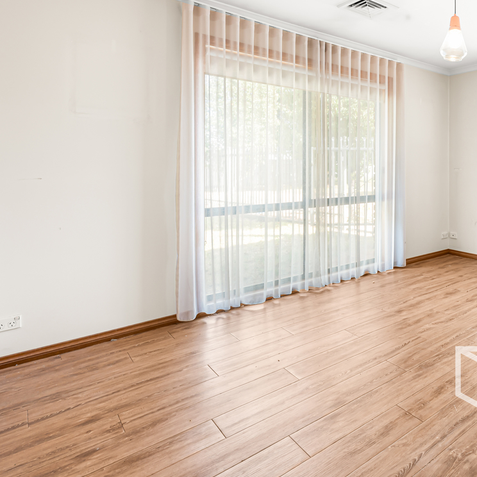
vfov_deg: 63.8
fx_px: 374
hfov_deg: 55.8
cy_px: 170
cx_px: 434
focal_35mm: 24
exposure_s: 1/3
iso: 200
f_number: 8
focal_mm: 14
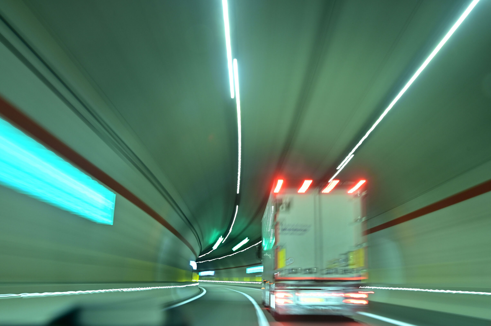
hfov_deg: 41.1
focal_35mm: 48
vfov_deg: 28.0
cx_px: 246
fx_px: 654
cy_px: 163
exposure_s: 1
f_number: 7.1
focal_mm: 48
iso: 400
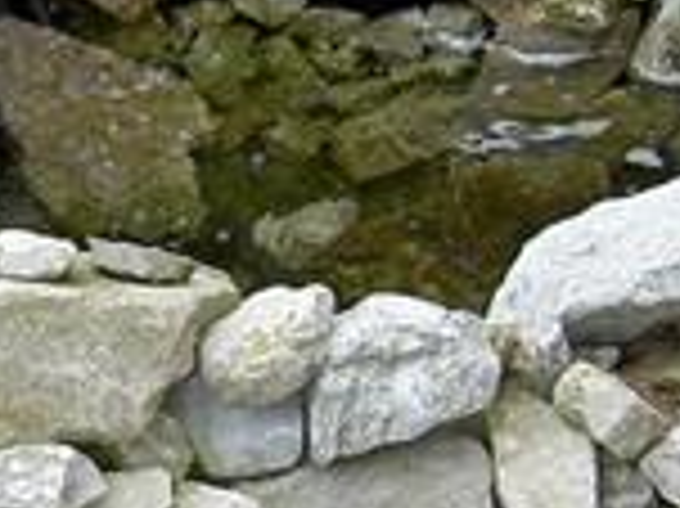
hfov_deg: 11.9
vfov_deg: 9.0
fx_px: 3239
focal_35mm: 165
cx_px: 122
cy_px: 166
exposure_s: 1/256
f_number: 2.8
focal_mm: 8
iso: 100
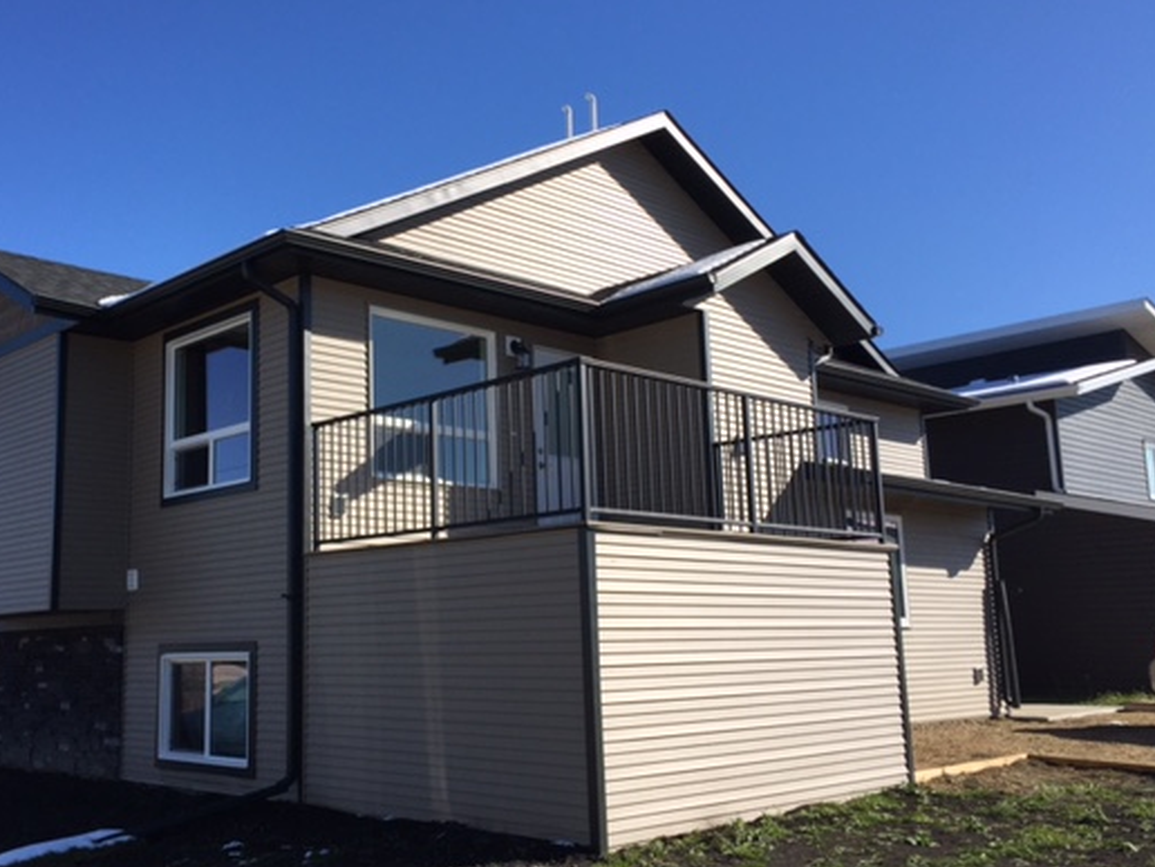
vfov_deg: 39.7
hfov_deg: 50.9
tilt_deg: +9.6
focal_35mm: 36
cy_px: 444
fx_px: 1201
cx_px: 450
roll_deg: +1.5
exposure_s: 1/2639
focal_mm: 4.15
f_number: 2.2
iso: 32
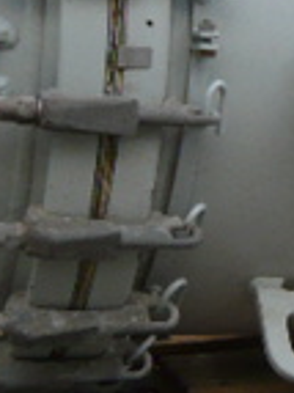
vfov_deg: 15.1
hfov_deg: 10.7
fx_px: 1474
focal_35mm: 130
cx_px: 536
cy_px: 115
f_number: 2.8
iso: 100
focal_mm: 4.6
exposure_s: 1/320
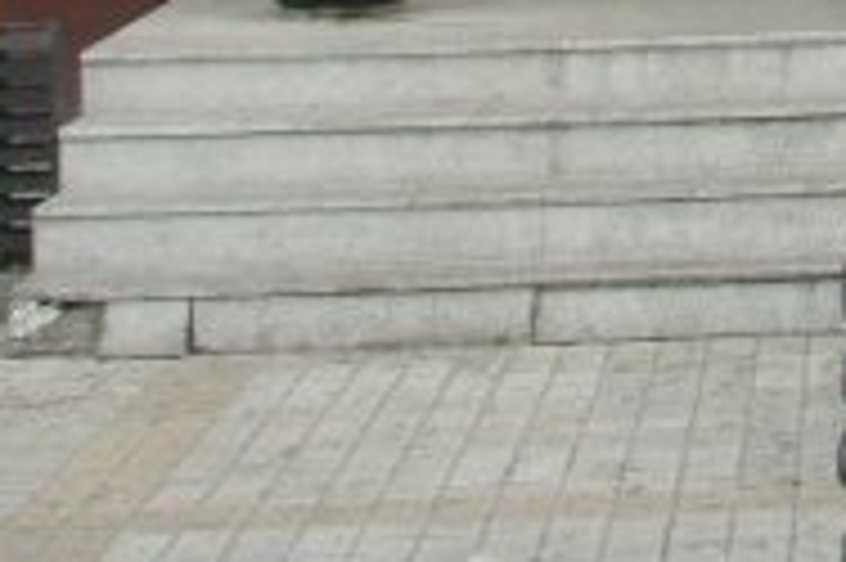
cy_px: -670
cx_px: 1332
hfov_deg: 11.3
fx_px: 4062
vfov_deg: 7.5
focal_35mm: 173
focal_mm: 6.6
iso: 50
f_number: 3.5
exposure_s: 1/125
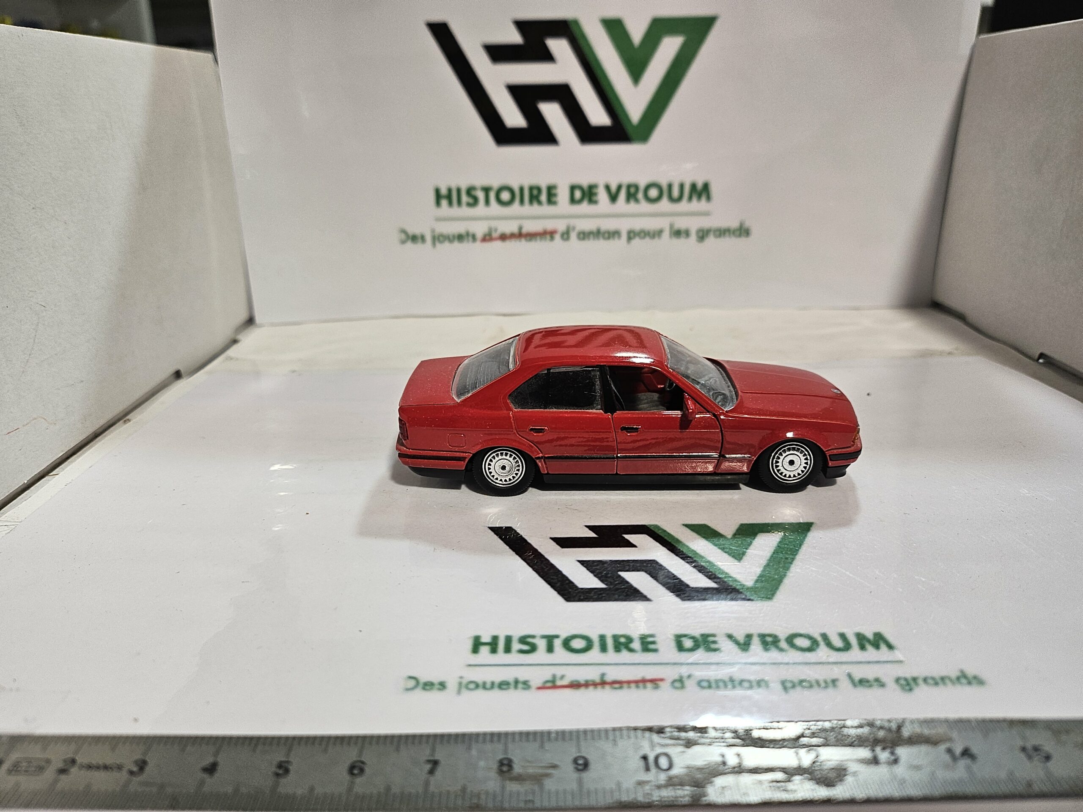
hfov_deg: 71.6
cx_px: 542
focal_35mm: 24
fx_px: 751
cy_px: 406
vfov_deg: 56.8
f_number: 1.8
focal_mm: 5
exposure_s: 1/100
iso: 100
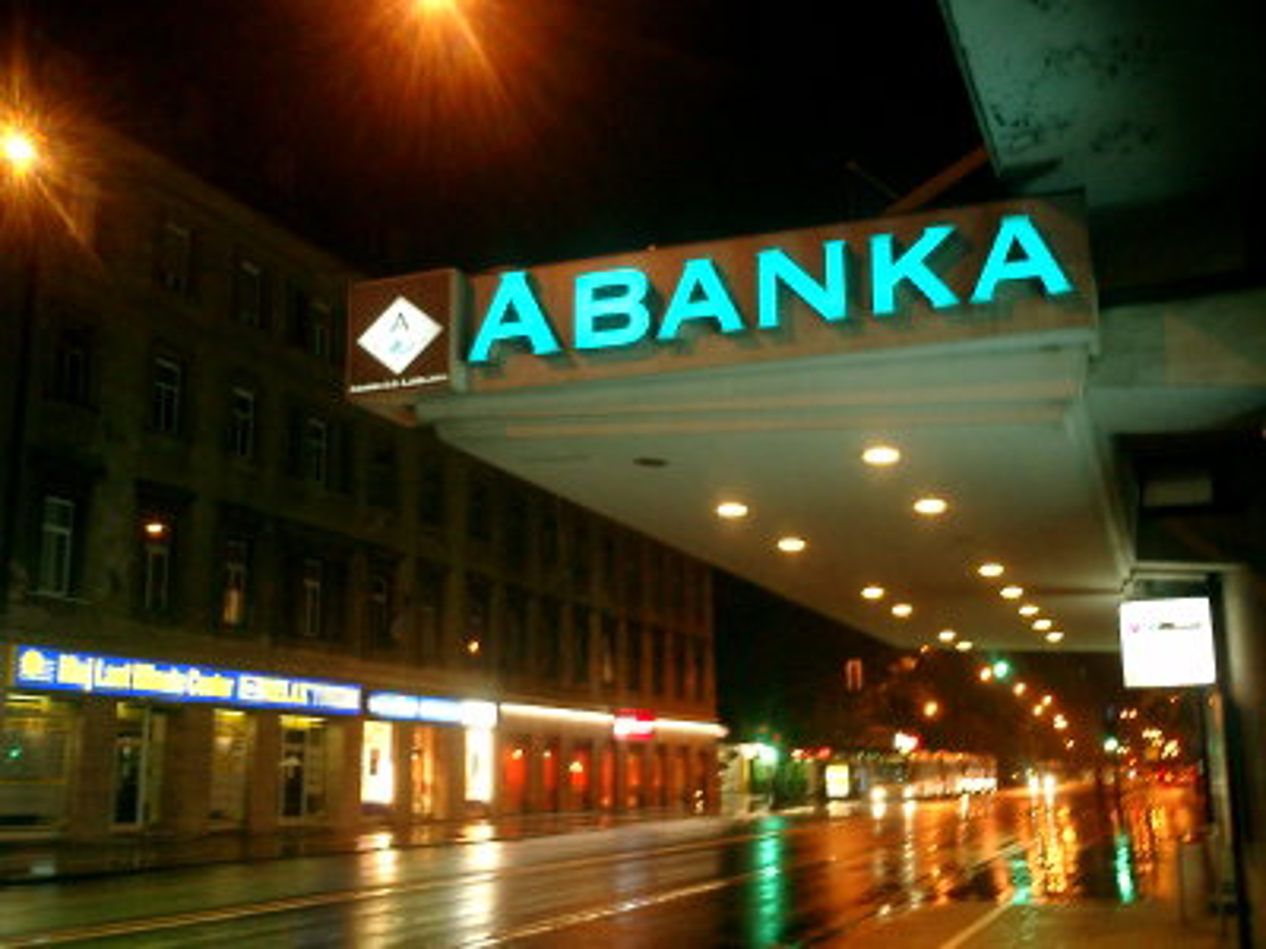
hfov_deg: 51.4
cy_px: 474
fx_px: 1317
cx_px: 633
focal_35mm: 36
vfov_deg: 39.7
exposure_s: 1/8
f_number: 3.2
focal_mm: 7.5
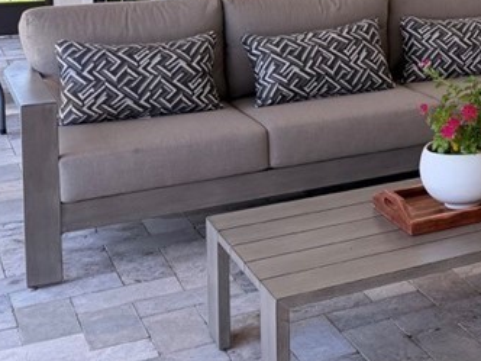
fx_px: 1028
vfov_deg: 18.9
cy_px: -68
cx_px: 723
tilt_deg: -4.2
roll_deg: -1.5
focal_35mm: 74
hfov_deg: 21.9
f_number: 1.78
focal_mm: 6.76
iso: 80
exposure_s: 1/385
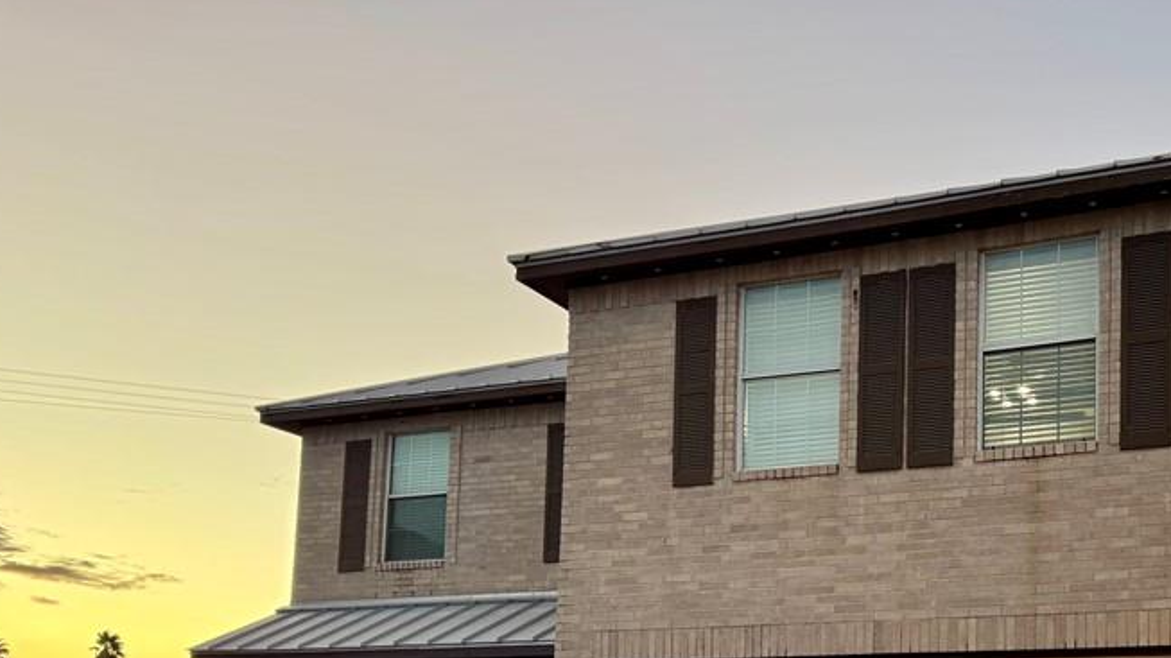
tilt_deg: +5.5
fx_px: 1273
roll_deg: -1.4
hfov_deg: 47.4
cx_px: 891
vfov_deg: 27.3
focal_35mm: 41
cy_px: 667
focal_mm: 6.76
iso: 200
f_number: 1.78
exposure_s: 1/114
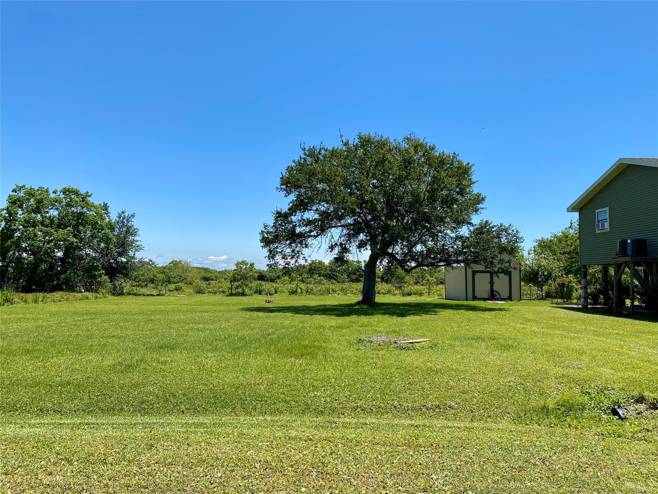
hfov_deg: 67.3
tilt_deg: +5.0
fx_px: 494
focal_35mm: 26
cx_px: 329
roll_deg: -0.9
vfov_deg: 53.1
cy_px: 247
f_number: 1.8
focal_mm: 4.25
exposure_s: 1/2571
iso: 32
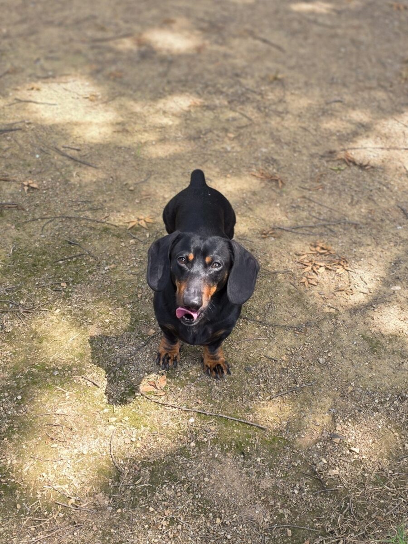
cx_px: 204
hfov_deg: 58.9
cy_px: 272
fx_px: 361
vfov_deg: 73.9
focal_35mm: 23
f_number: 1.7
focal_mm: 6.3
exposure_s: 1/370
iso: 64
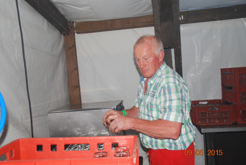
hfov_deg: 46.3
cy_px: 82
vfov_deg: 32.0
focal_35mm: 42
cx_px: 123
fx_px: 287
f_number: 4
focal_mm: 28
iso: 200
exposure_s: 1/60
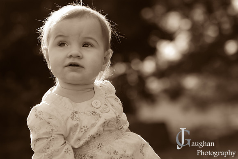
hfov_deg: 14.8
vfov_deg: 10.0
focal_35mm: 138
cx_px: 119
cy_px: 80
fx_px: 913
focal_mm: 92
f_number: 3.5
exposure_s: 1/1250
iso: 320
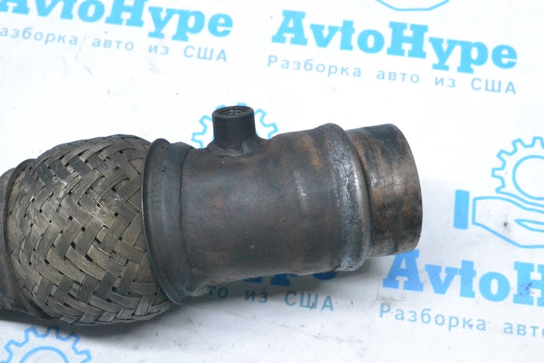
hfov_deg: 33.4
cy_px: 182
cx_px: 272
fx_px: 907
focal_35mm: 60
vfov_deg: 22.6
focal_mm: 40
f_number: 9
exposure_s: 1/160
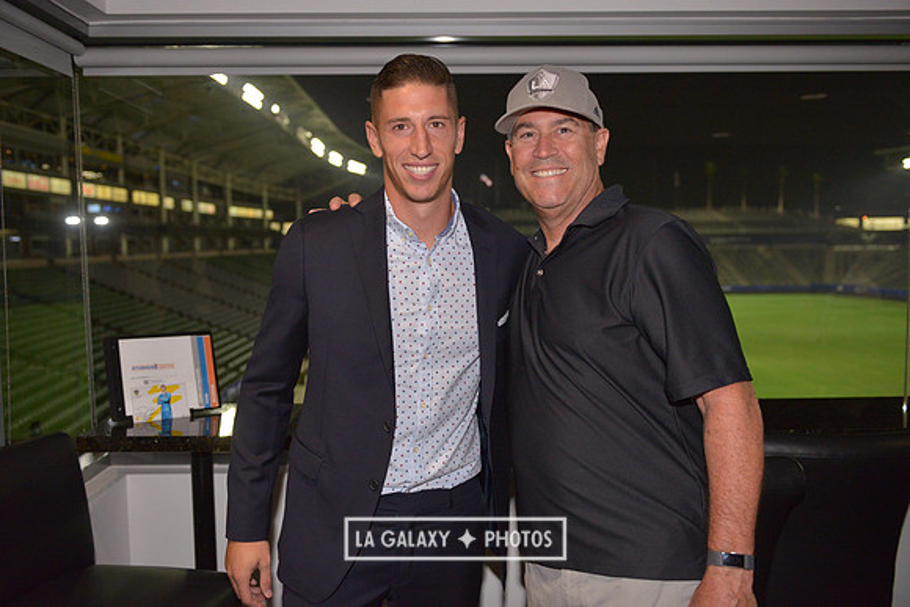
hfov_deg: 58.7
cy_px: 304
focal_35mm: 32
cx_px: 455
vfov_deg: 41.1
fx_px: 809
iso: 2500
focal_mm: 32
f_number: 3.2
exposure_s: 1/1600
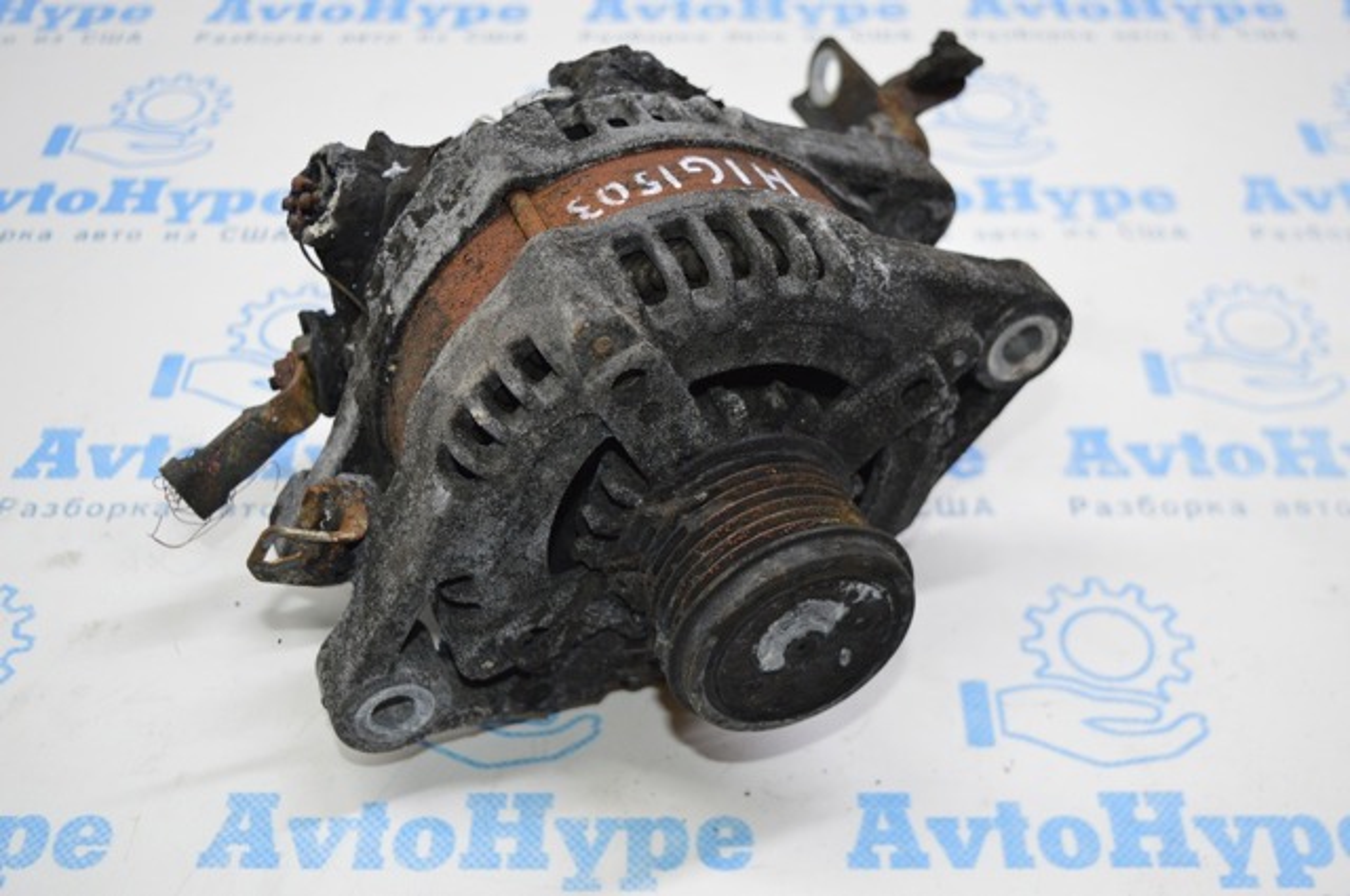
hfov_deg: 43.7
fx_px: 1685
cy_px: 448
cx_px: 675
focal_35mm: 45
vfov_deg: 29.8
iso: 560
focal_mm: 30
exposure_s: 1/60
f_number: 4.2
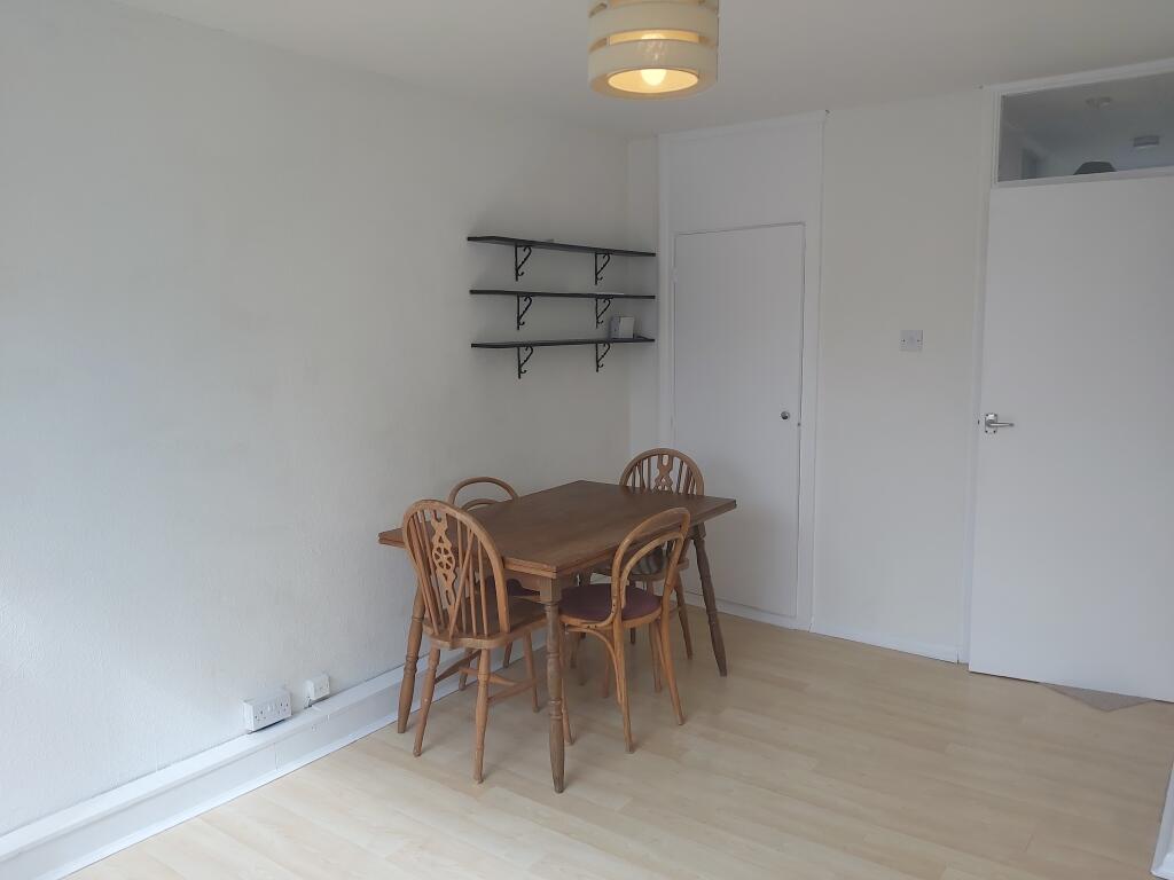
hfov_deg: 67.3
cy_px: 440
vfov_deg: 53.1
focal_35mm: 26
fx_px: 882
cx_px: 587
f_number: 1.7
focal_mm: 3.92
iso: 64
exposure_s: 1/304
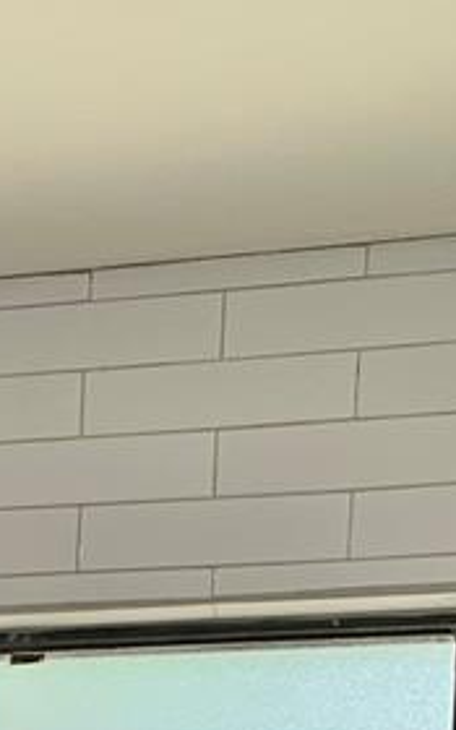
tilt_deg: -5.6
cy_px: 1374
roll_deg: -0.8
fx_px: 2346
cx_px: -524
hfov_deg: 10.1
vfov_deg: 15.0
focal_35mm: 118
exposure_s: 1/120
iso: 64
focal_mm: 4.25
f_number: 1.8
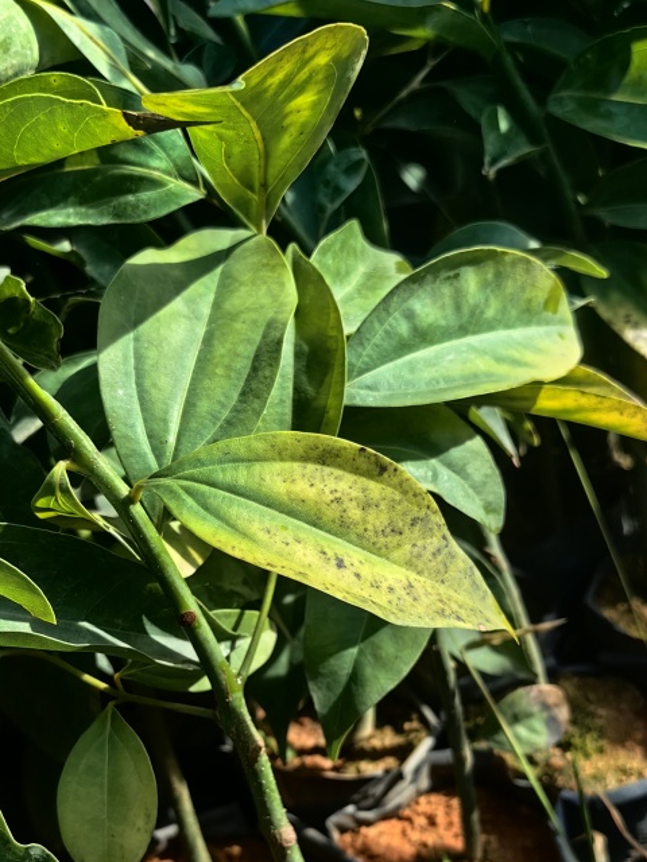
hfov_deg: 32.1
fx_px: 1121
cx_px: 257
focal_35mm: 45
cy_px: 643
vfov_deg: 40.9
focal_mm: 5.75
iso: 50
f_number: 2
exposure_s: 1/1577
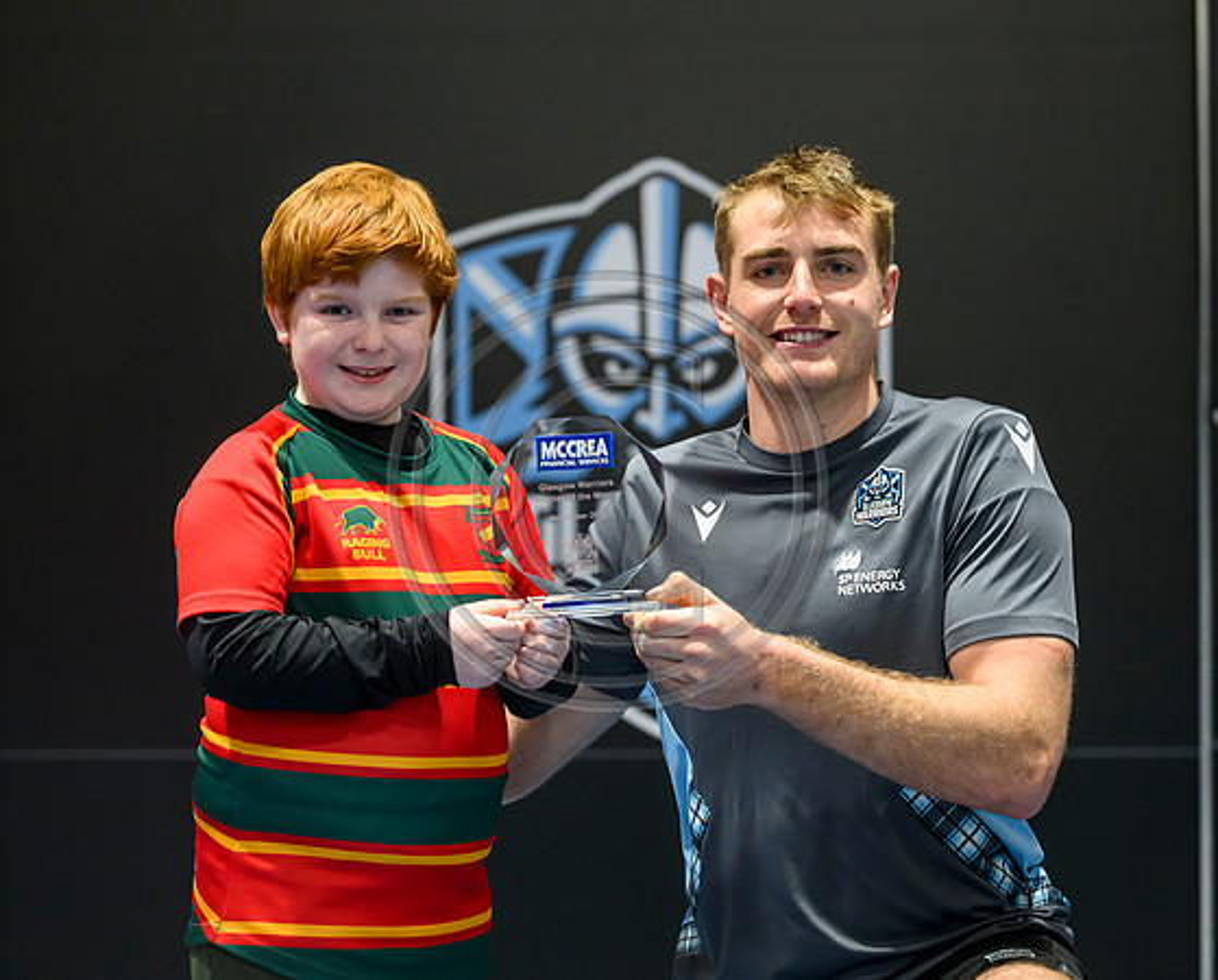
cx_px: 679
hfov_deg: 15.3
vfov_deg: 12.3
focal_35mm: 126
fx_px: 4547
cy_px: 489
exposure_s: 1/160
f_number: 3.2
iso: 4000
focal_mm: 110
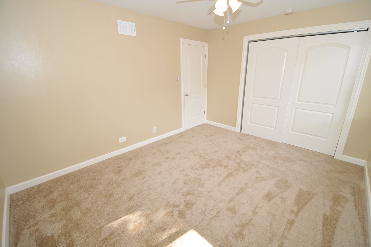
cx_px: 186
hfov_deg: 100.5
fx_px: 154
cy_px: 124
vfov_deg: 77.2
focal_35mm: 15
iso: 200
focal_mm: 10
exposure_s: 1/60
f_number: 4
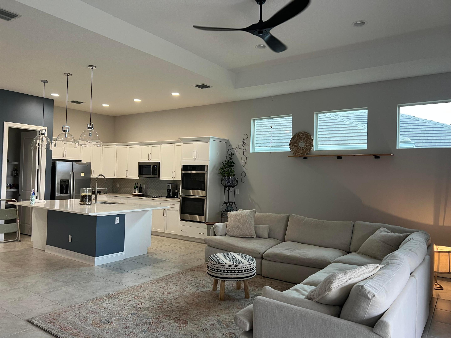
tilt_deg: +1.6
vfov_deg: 53.1
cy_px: 169
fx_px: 339
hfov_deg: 67.3
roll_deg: -1.3
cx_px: 226
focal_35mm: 26
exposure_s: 1/60
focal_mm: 5.7
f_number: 1.5
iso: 100
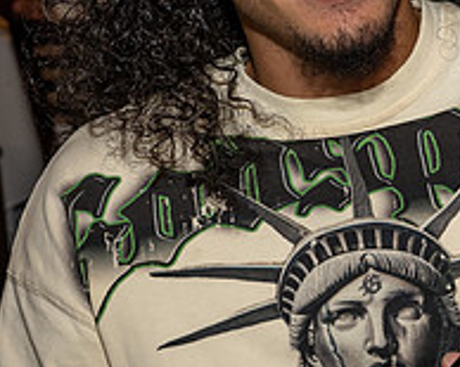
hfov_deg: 12.9
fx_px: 2000
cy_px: 85
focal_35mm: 147
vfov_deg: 10.5
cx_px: 478
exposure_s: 1/250
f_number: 7.1
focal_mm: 44
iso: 500
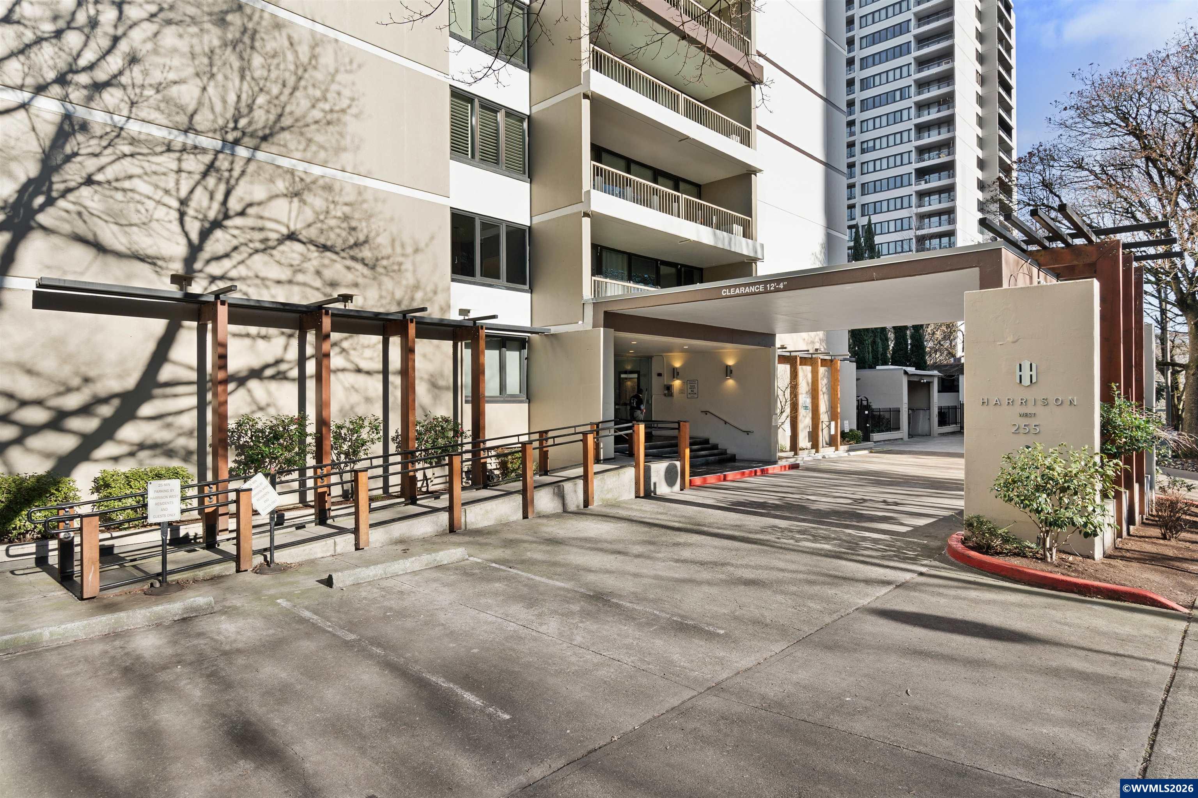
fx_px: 632
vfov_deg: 64.6
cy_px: 399
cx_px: 599
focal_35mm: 19
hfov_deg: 86.9
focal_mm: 13
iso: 100
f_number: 8
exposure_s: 1/30
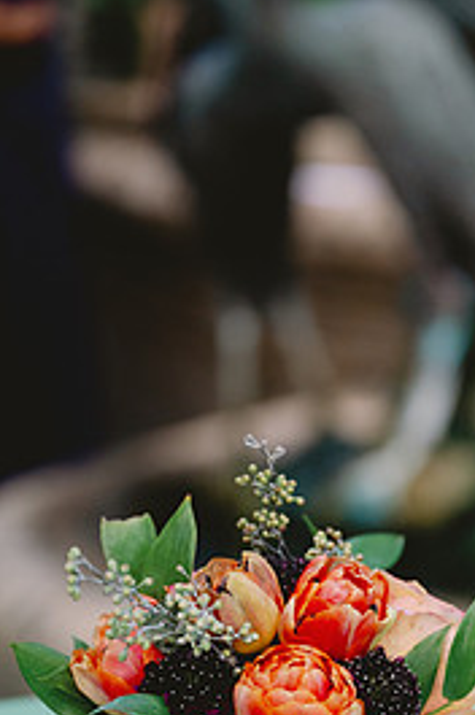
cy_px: 521
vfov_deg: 17.1
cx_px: 379
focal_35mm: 119
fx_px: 2361
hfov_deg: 11.4
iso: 1250
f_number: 2.8
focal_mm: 70
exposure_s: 1/1600
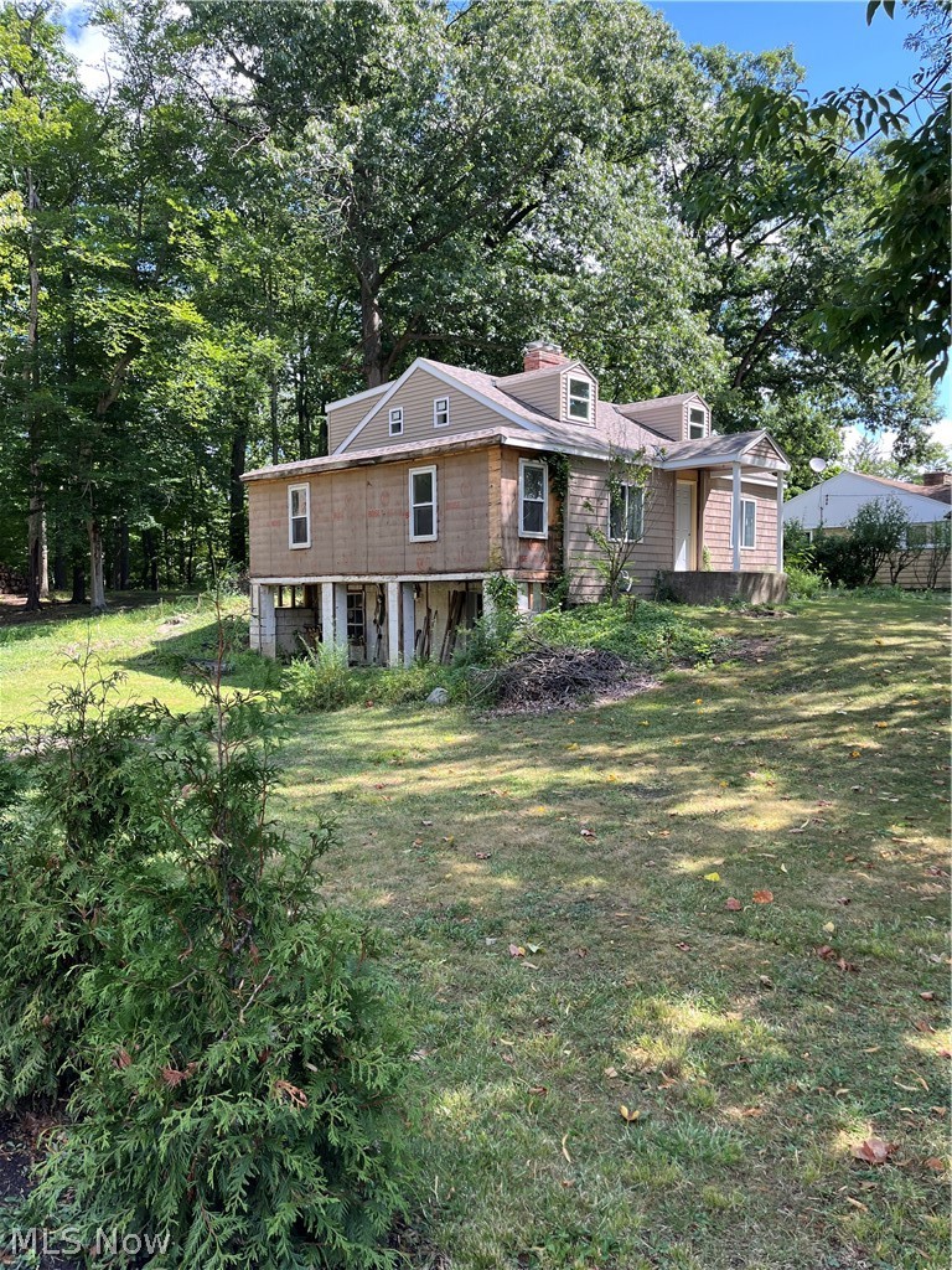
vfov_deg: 67.3
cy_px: 635
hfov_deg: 53.1
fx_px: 953
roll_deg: +0.4
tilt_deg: -2.0
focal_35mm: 26
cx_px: 476
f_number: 1.6
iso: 50
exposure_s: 1/454
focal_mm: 5.1
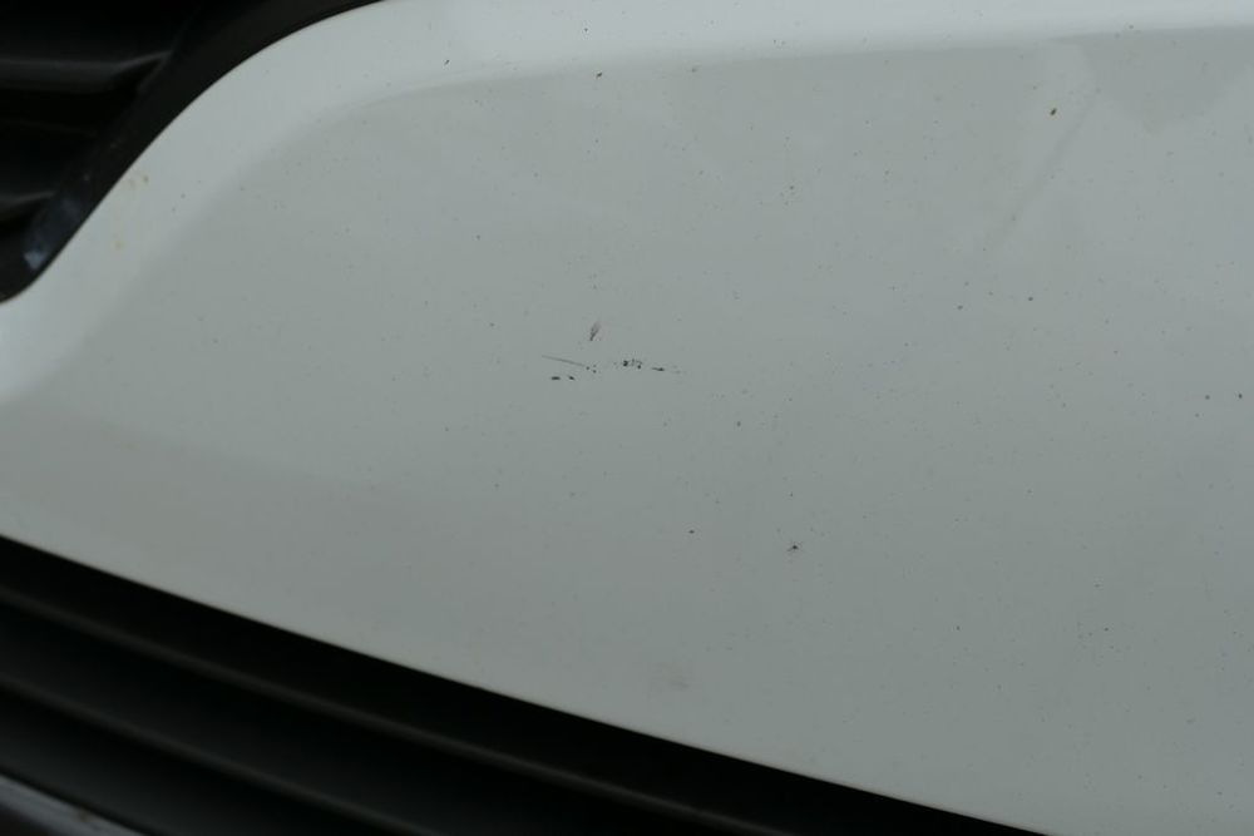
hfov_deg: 36.2
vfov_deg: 24.6
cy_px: 418
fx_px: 1916
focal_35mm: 55
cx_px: 627
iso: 125
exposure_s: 1/1300
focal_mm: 20.23
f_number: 3.4
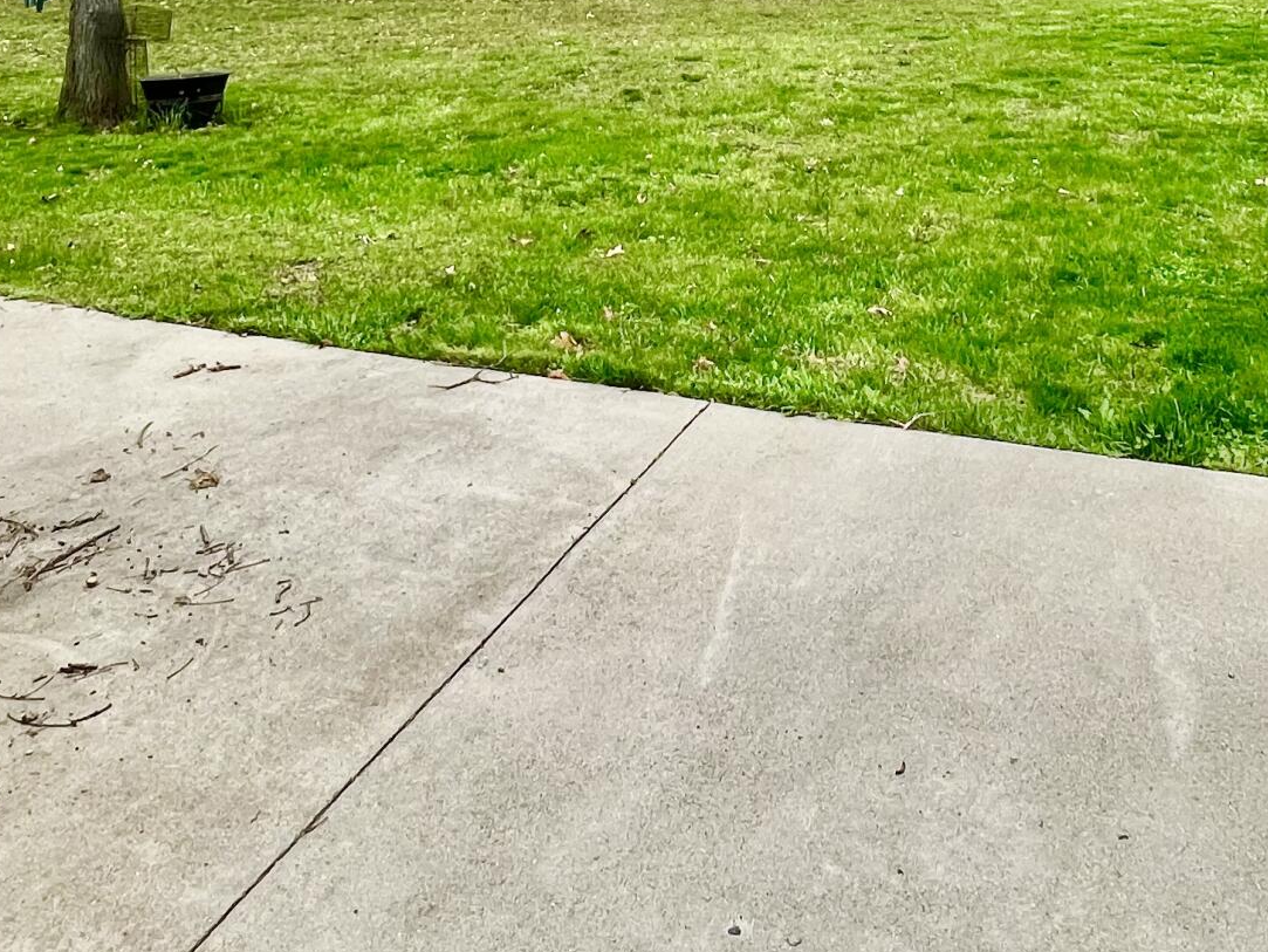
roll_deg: +2.2
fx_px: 1319
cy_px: -253
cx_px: 749
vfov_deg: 31.6
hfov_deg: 51.1
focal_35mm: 36
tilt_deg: +2.5
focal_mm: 1.57
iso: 32
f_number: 1.8
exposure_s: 1/630
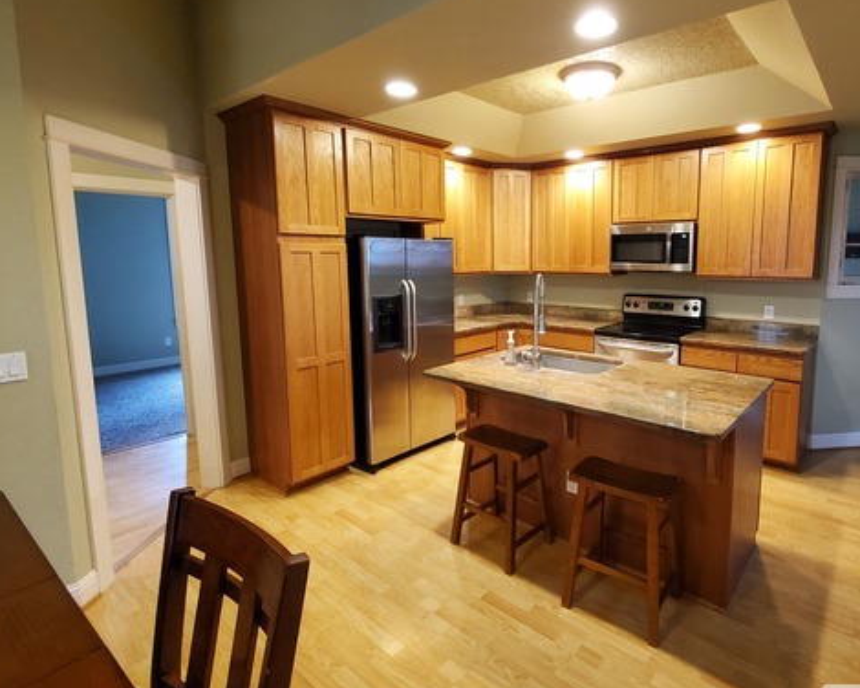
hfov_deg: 85.5
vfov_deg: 73.5
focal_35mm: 18
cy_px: 300
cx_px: 506
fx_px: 458
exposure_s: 1/29
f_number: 2.2
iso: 800
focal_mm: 1.8
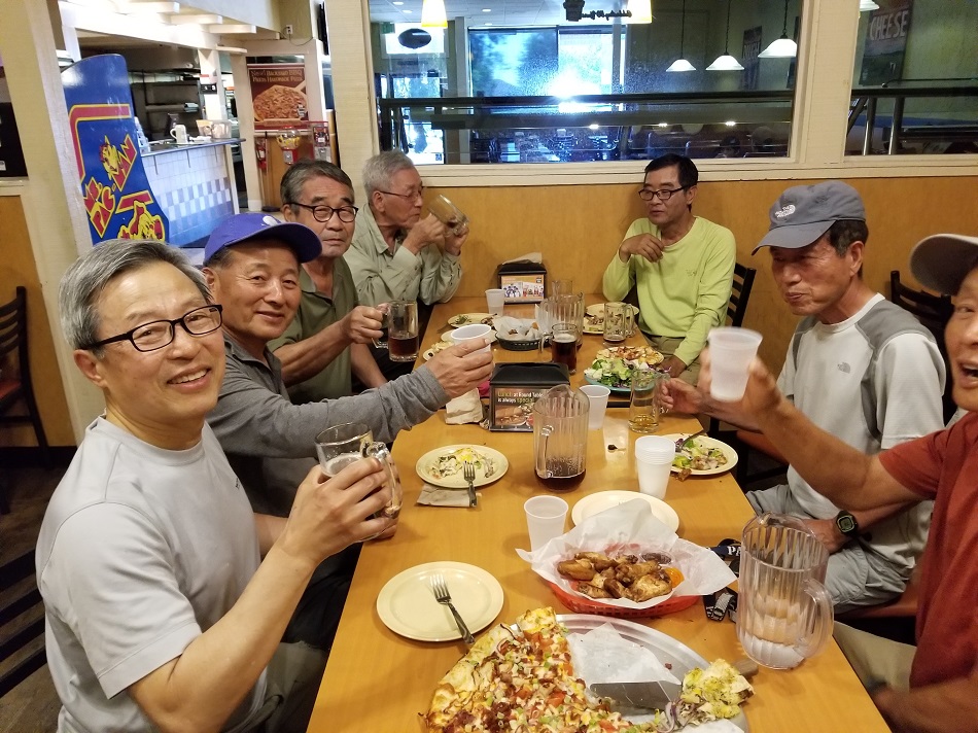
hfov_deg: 67.3
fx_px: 734
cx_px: 489
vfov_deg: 53.0
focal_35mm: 26
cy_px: 366
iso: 640
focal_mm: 4.3
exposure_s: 1/60
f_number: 1.7
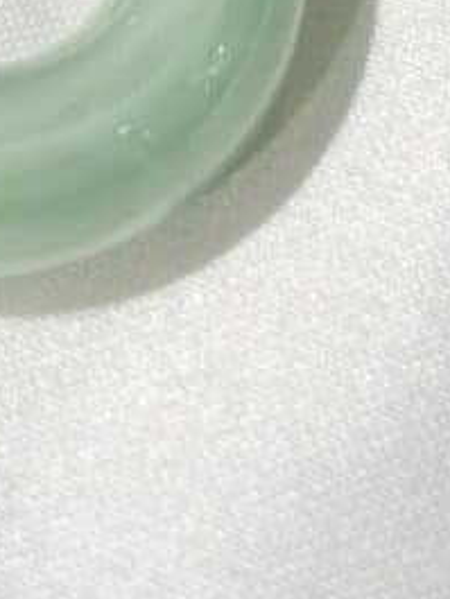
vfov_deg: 9.4
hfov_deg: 7.4
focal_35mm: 201
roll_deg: +8.1
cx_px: 185
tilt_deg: -44.7
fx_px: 3481
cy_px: -445
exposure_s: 1/368
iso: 32
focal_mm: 5.96
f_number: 1.6
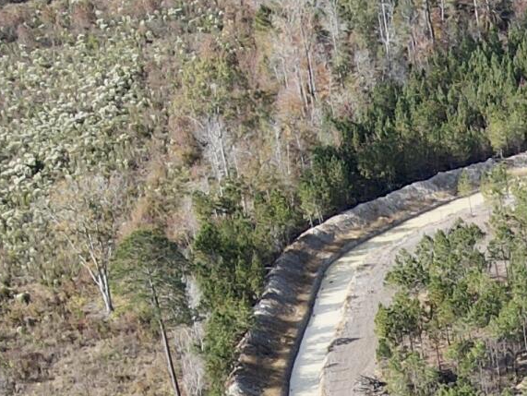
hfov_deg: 14.1
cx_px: 916
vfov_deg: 10.9
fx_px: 1919
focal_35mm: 126
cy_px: 756
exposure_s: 1/320
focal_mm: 4.5
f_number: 2.8
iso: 100
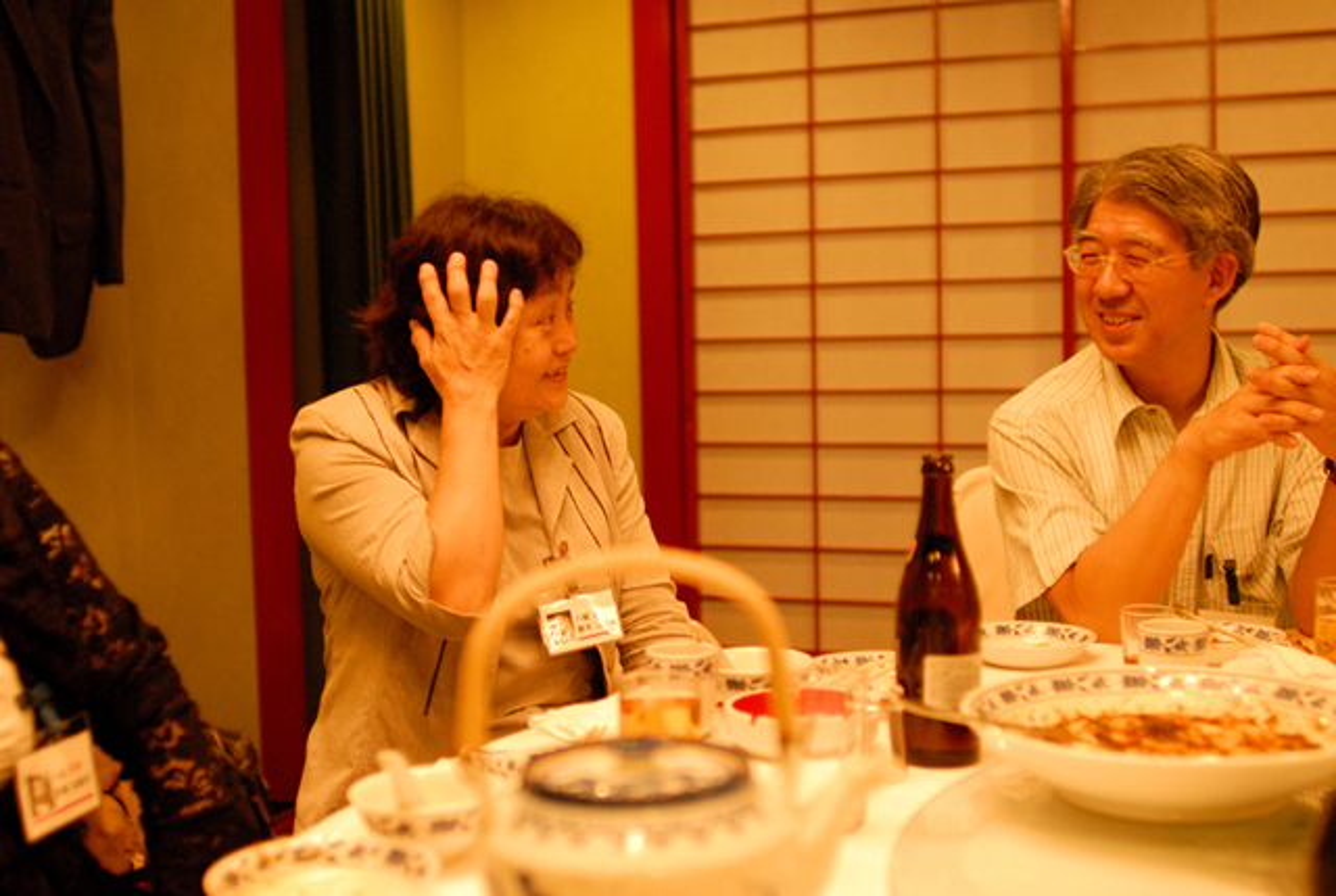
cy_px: 448
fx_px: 1561
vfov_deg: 32.0
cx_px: 668
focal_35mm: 42
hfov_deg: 46.3
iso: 800
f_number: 2
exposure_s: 1/80
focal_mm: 28
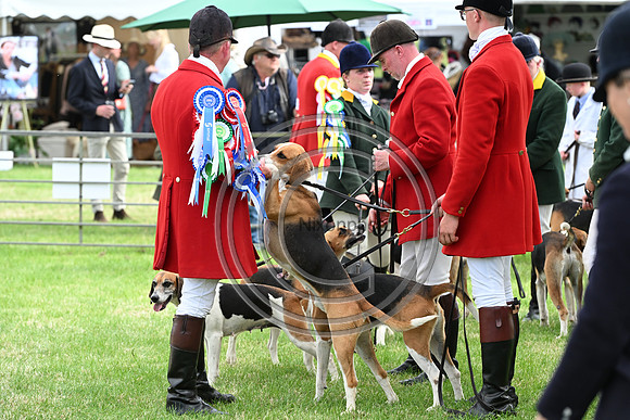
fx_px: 2888
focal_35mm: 165
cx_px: 315
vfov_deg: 8.3
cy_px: 210
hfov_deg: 12.4
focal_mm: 165
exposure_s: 1/1000
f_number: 5.6
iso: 1000
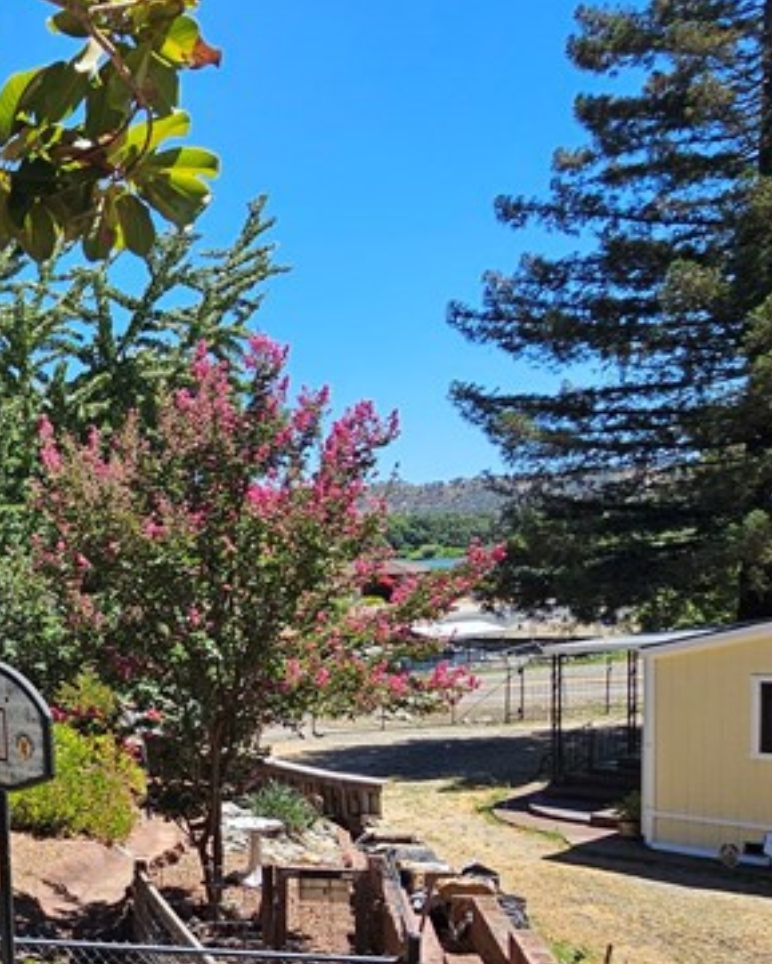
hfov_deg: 30.0
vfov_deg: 48.1
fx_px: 1028
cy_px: 740
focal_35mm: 36
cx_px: -297
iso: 50
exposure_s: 1/1283
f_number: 2.2
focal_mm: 2.2
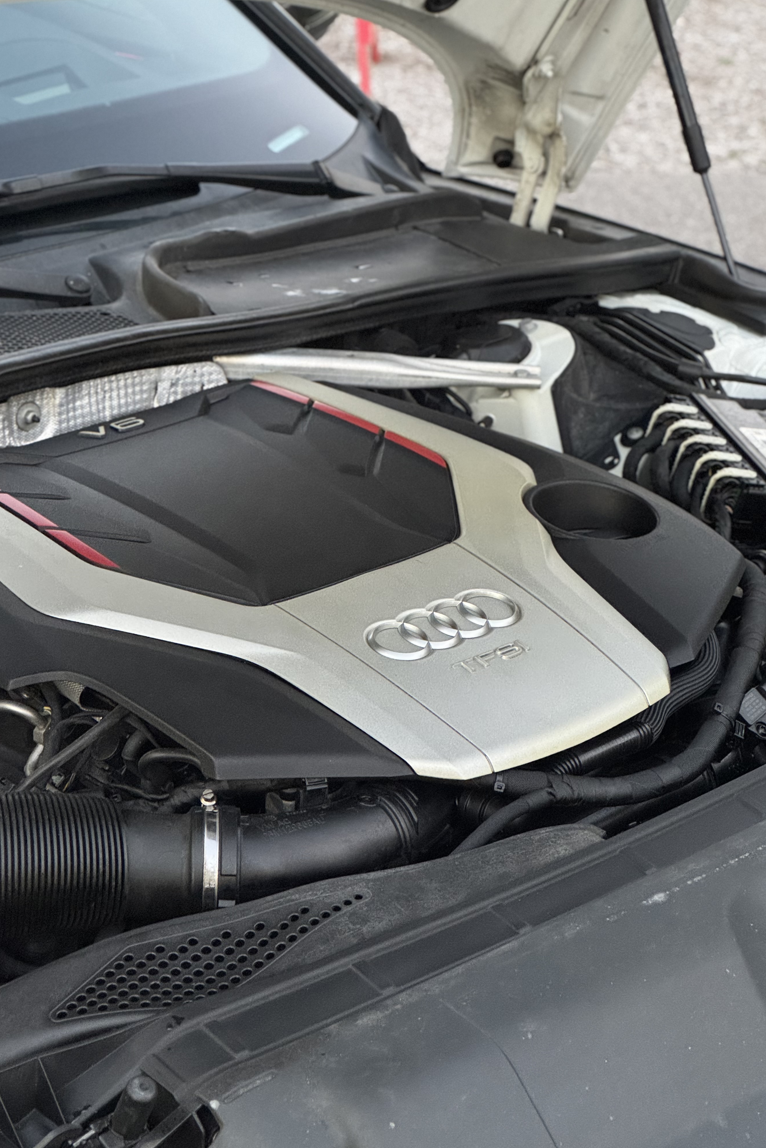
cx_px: 368
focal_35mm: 81
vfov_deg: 25.1
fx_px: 2585
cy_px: 578
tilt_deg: -24.1
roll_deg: -0.6
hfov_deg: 16.9
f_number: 2.8
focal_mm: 9
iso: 640
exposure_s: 1/47
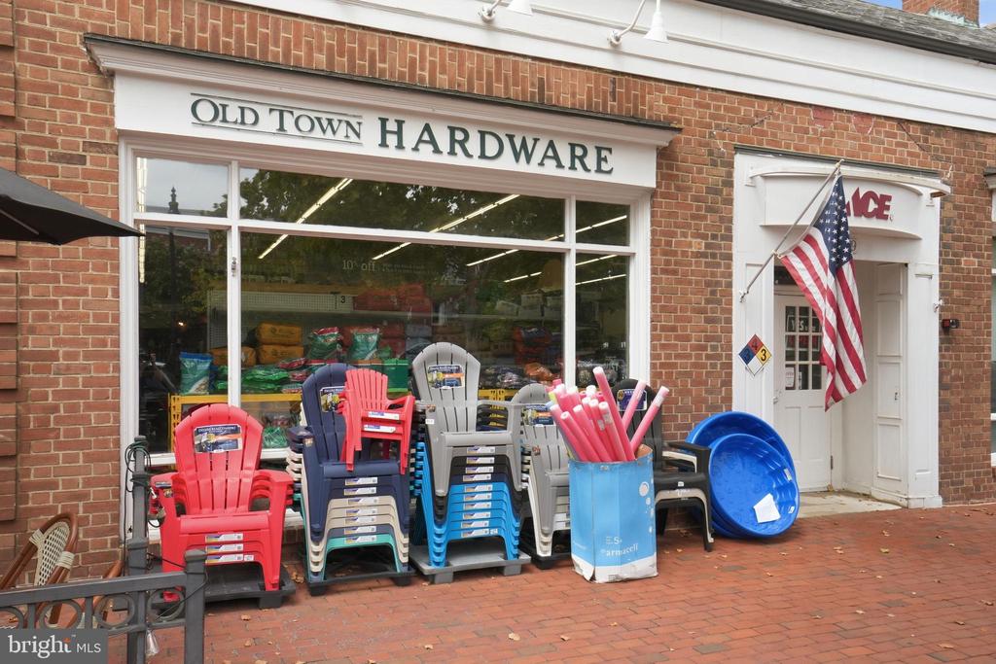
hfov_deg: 67.4
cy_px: 332
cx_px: 498
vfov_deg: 47.9
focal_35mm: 27
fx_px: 747
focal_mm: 18
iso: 200
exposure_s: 1/160
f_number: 10
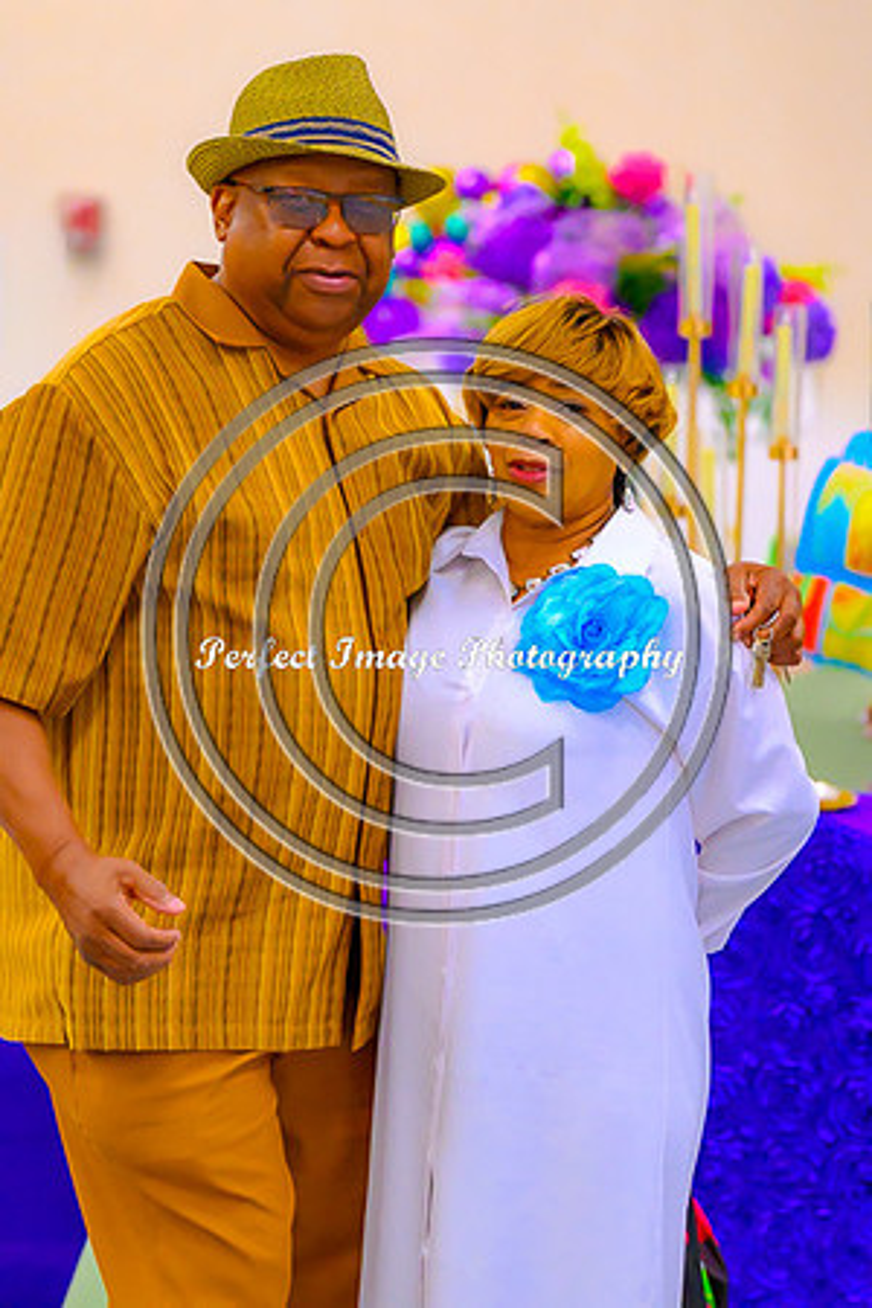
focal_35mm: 111
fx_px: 4033
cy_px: 654
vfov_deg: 18.4
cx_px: 436
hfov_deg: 12.3
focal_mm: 74
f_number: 2.8
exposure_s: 1/200
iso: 2500
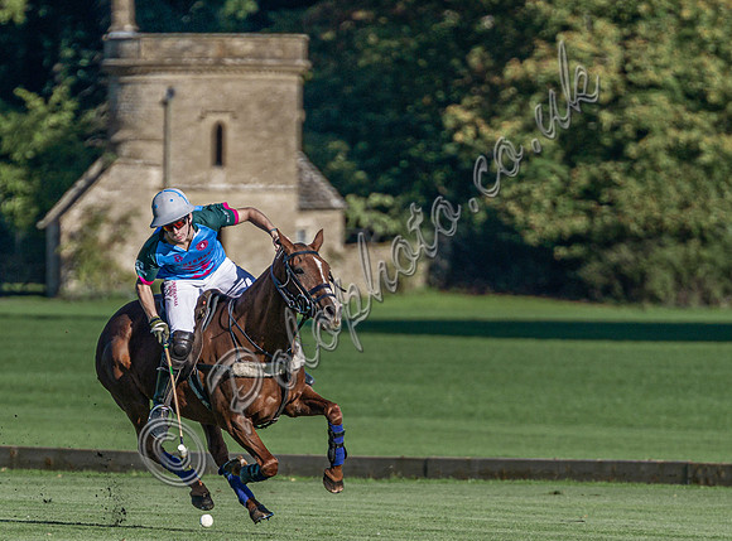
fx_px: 20351
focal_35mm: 967
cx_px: 164
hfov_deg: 2.1
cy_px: 503
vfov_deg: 1.5
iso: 400
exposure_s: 1/2000
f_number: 5.6
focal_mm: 400
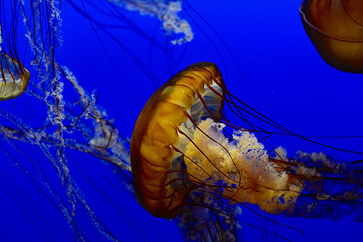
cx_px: 182
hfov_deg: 39.6
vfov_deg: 27.0
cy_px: 121
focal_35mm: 50
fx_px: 504
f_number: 3.2
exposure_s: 1/160
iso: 1600
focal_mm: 50
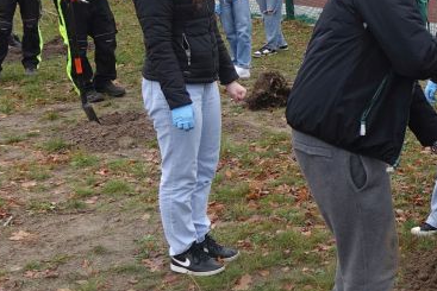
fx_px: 814
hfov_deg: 27.2
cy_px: 67
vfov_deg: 20.2
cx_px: 497
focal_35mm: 67
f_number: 3.5
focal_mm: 8.8
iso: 125
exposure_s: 1/200
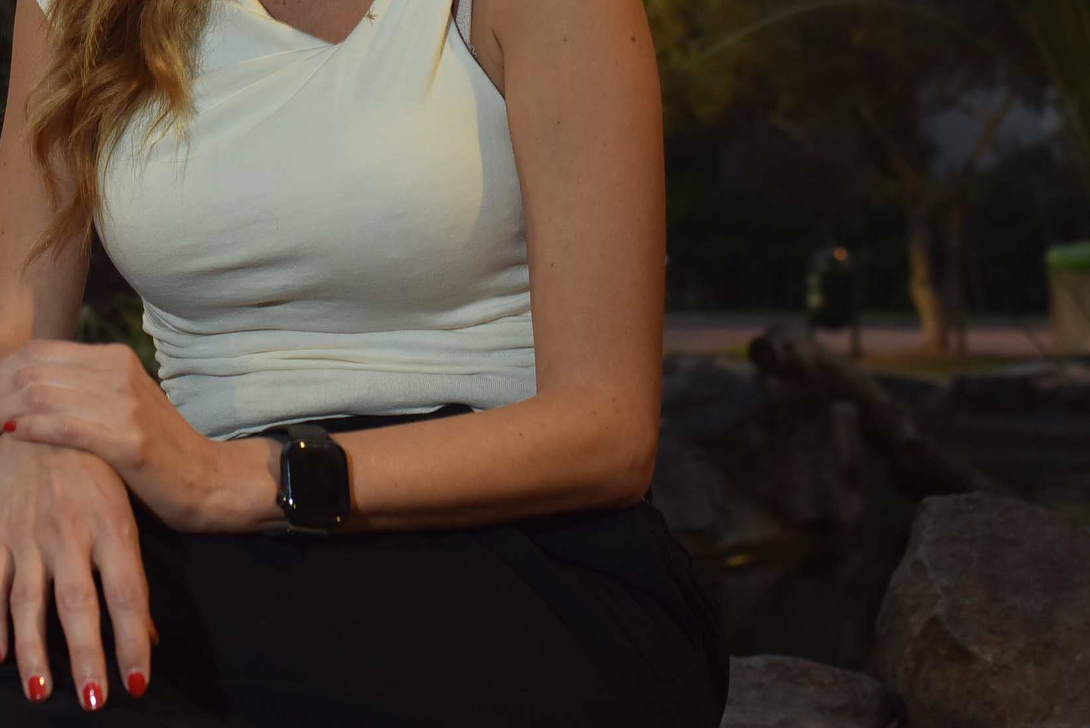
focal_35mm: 107
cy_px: -11
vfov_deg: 12.6
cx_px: 292
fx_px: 3241
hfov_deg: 19.0
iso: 500
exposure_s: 1/13
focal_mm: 48
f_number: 6.3
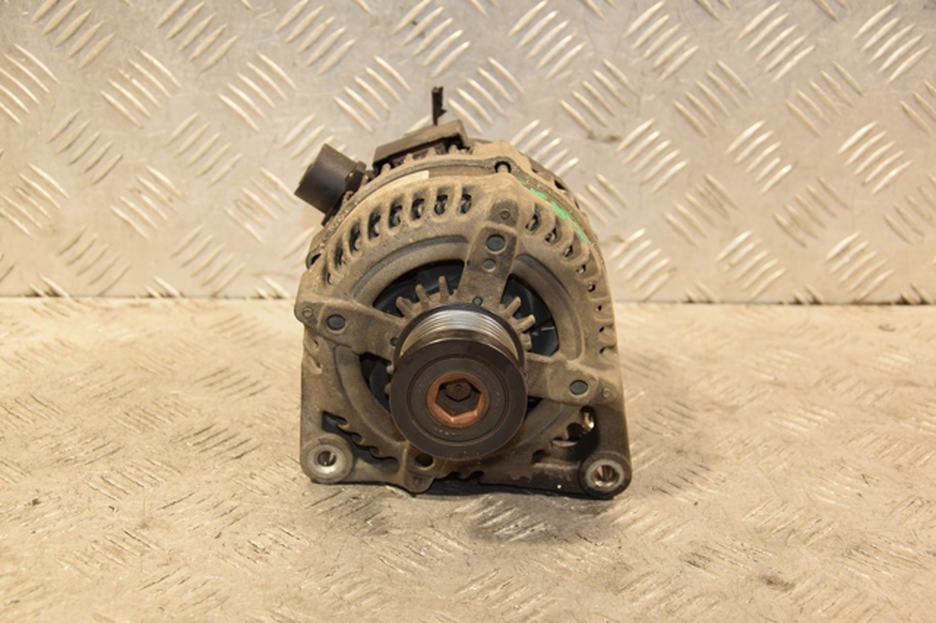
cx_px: 468
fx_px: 1559
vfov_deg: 22.6
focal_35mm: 60
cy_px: 312
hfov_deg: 33.4
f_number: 4.8
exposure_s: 1/160
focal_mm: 40
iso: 800
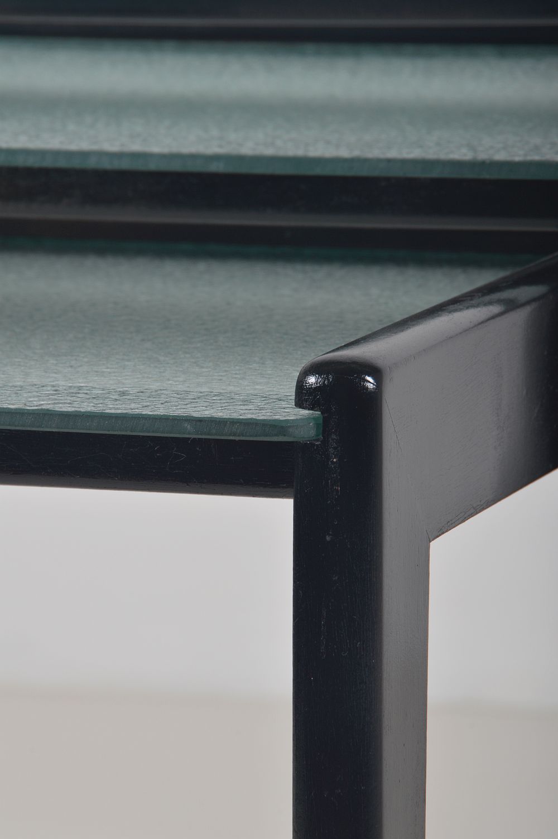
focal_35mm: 300
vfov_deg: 6.9
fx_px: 6987
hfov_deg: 4.6
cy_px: 420
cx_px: 279
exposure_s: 1/160
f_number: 22
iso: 100
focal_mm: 200
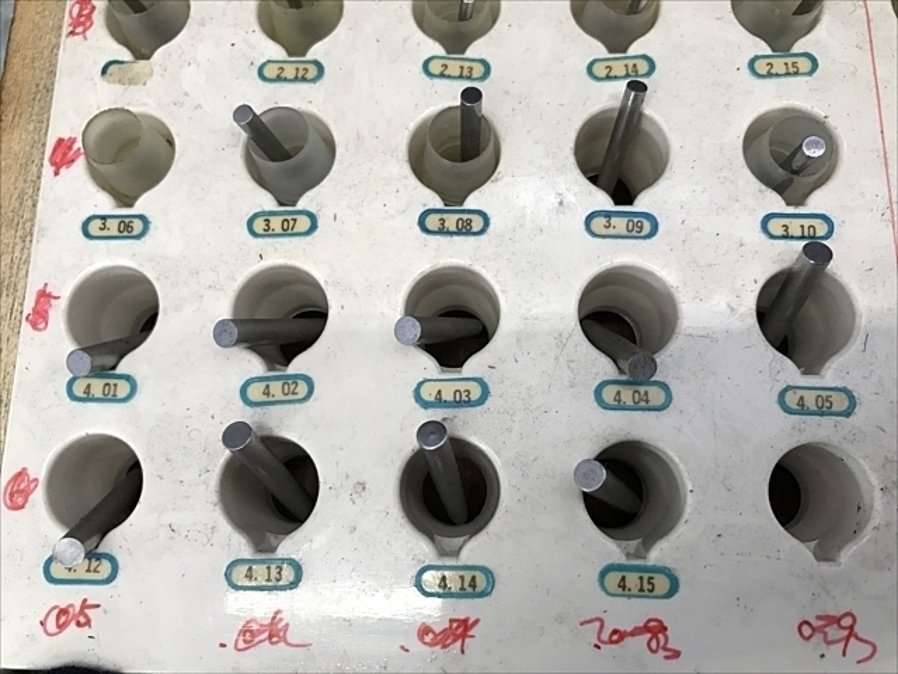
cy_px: 337
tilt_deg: -77.7
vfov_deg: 49.7
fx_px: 726
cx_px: 449
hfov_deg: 63.4
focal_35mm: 28
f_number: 1.8
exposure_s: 1/30
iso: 25
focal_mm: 3.99
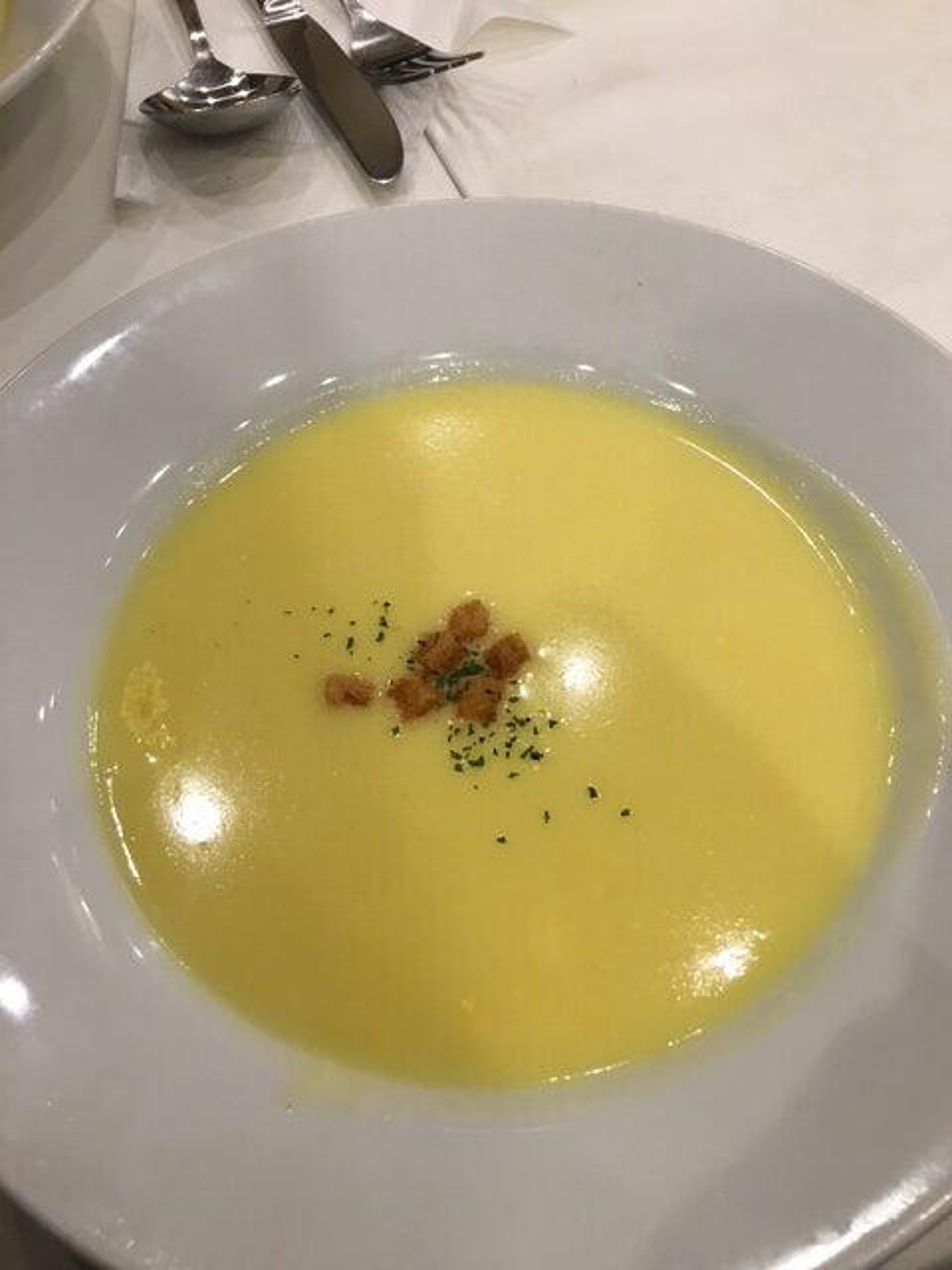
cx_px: 476
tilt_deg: -58.5
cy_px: 635
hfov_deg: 48.2
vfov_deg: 61.7
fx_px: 1063
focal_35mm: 29
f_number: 2.2
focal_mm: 4.15
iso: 40
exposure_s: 1/30
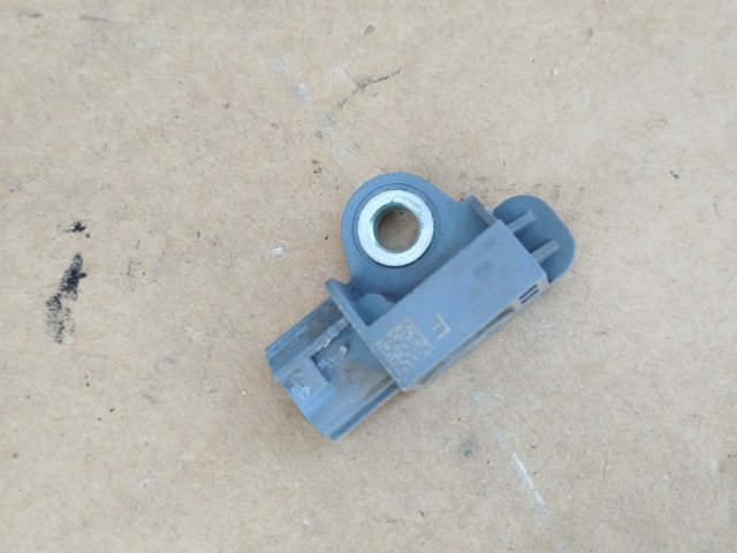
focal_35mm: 48
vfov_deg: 30.3
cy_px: 276
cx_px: 368
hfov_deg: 39.7
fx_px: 1022
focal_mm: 5.31
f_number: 1.7
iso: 80
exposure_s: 1/50
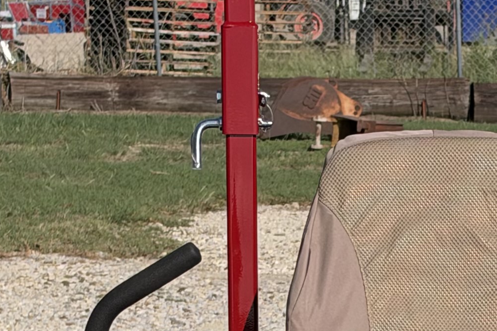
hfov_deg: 10.2
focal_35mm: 200
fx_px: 2761
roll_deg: +0.0
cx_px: 436
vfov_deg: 6.7
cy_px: 585
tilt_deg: -13.3
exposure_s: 1/6711
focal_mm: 6.93
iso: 64
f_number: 1.8
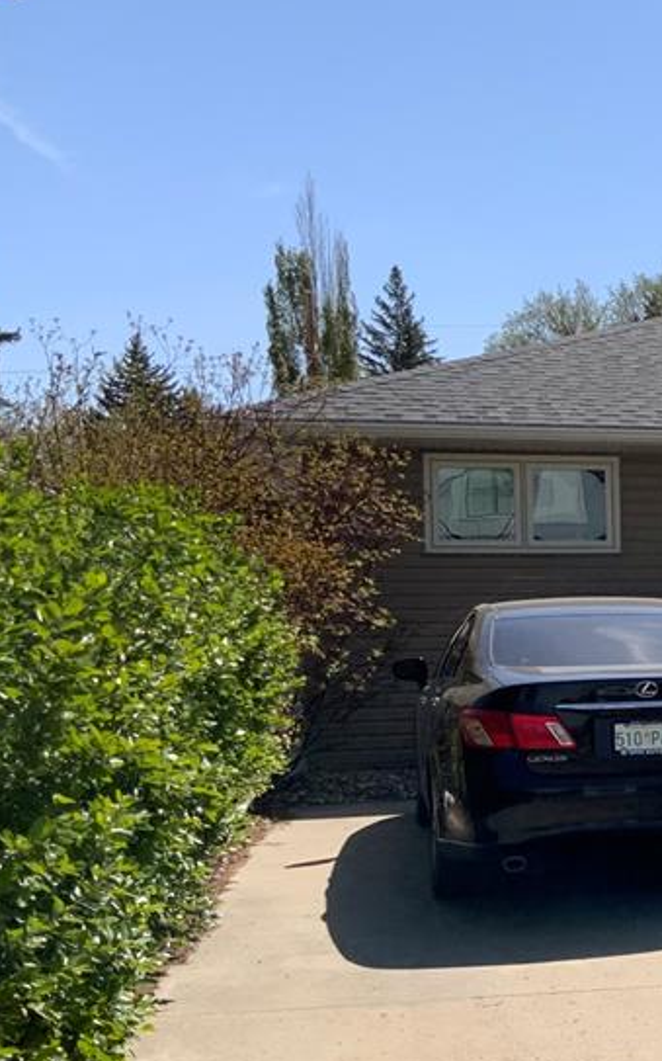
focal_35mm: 58
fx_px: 1676
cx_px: 920
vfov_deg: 35.0
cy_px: 635
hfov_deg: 20.0
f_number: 1.8
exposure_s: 1/2141
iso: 16
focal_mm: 3
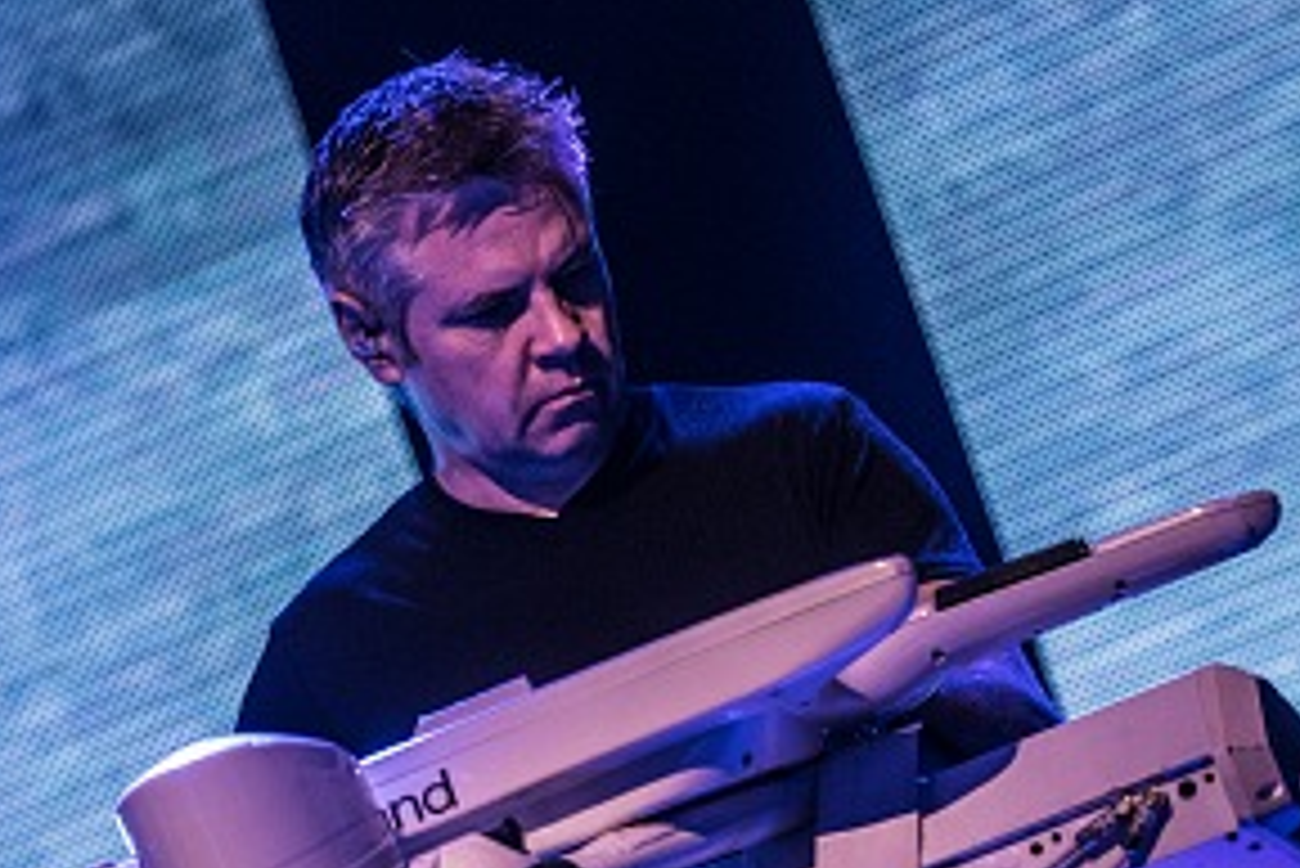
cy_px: 690
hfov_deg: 7.5
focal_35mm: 274
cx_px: 130
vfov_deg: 5.0
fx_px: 9899
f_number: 2.8
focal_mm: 110
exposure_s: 1/100
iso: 1250
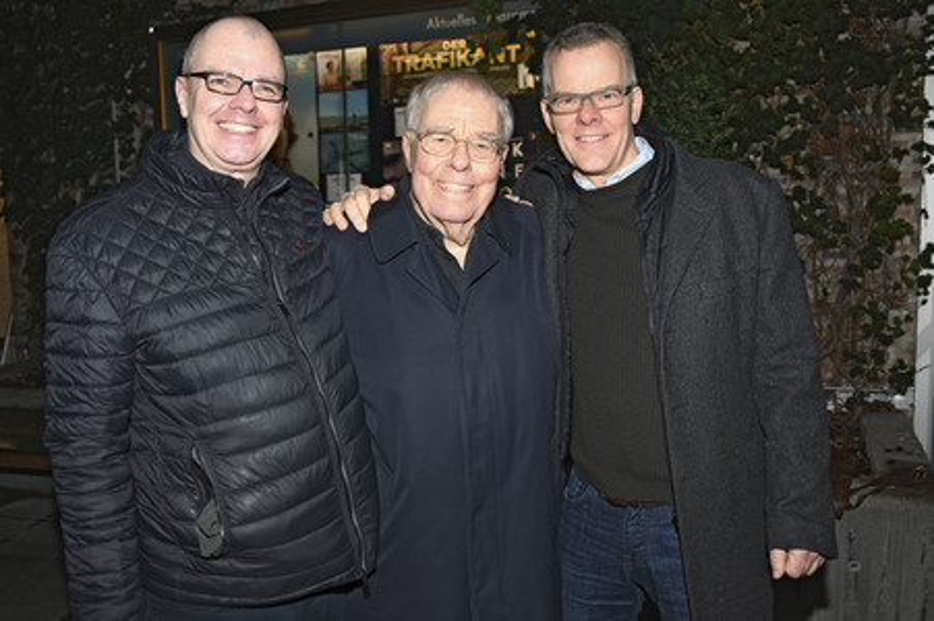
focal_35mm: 32
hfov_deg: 58.8
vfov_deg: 41.1
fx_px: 830
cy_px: 310
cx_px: 467
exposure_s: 1/160
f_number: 6.3
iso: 500
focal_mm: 32
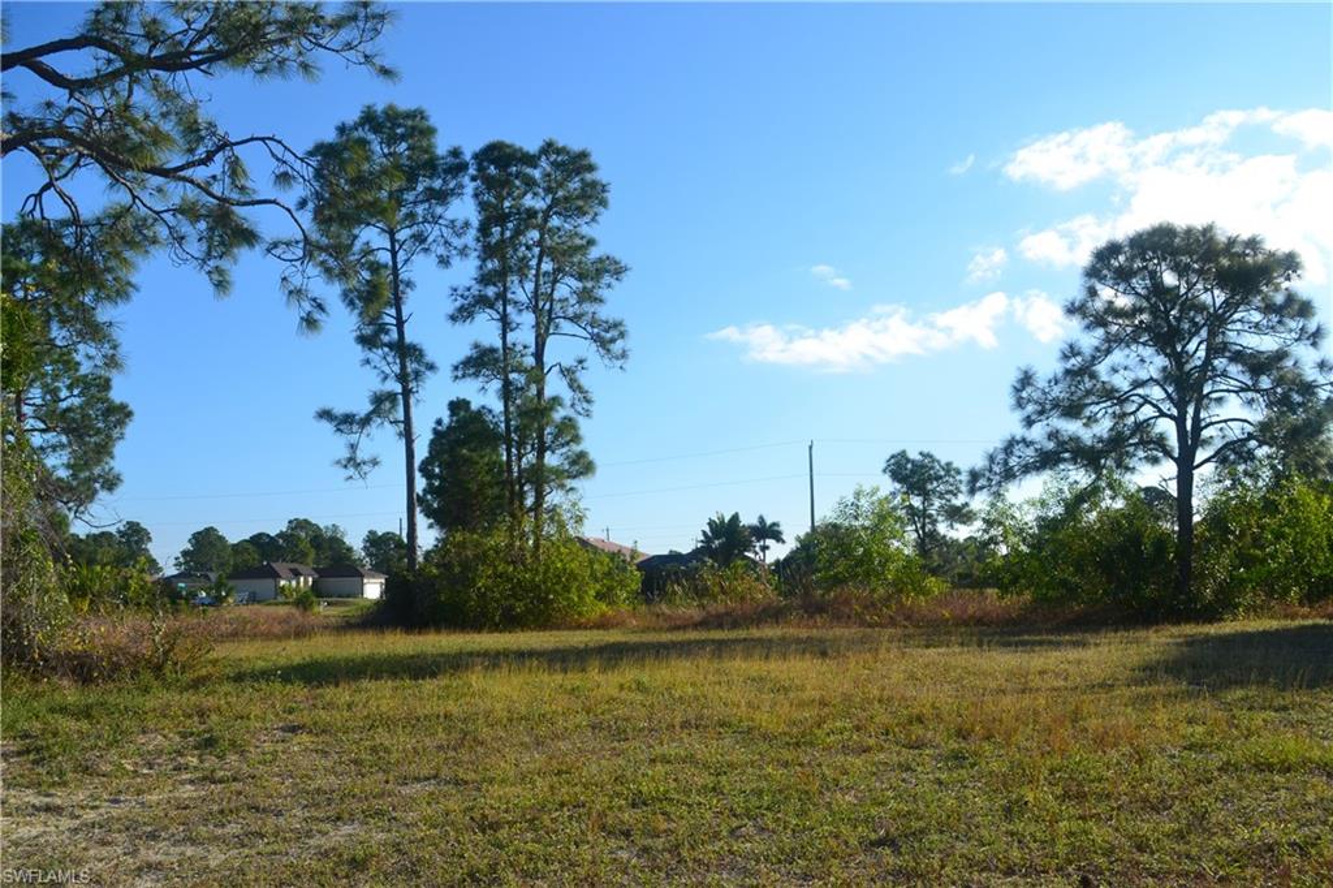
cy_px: 444
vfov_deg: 39.9
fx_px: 1221
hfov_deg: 57.2
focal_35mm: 33
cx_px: 666
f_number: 11
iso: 400
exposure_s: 1/500
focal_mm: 22
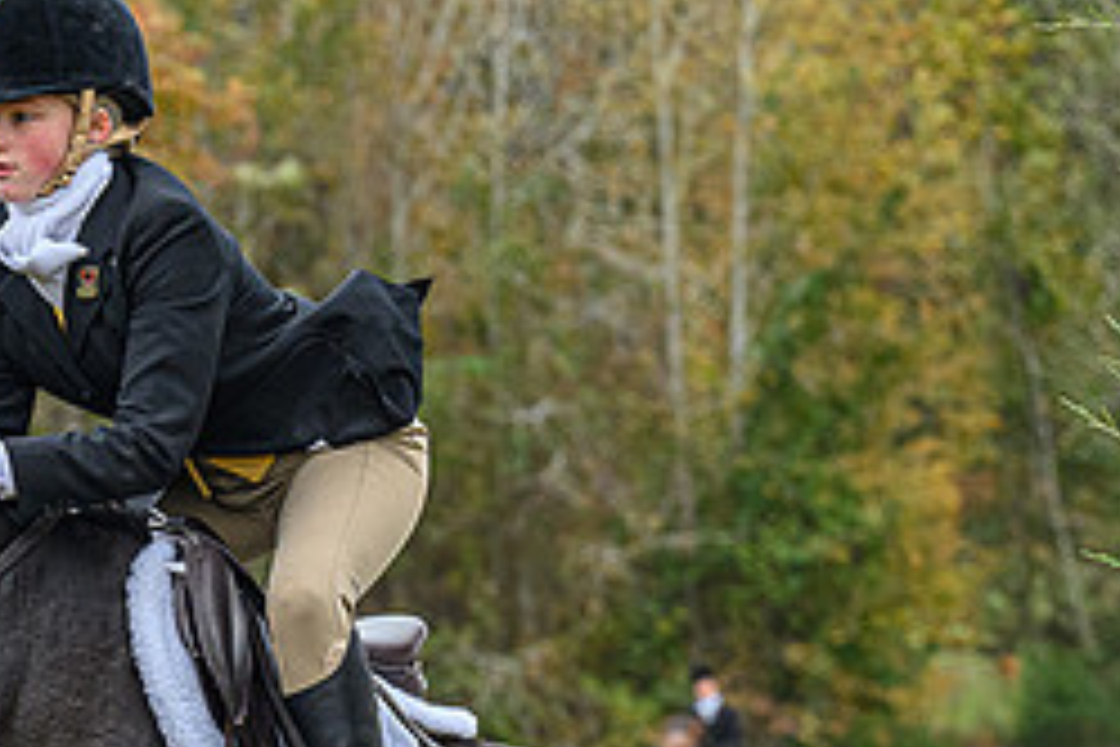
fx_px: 9861
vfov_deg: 4.3
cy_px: 579
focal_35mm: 317
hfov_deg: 6.5
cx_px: 2
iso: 1000
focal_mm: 80
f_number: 3.5
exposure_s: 1/800
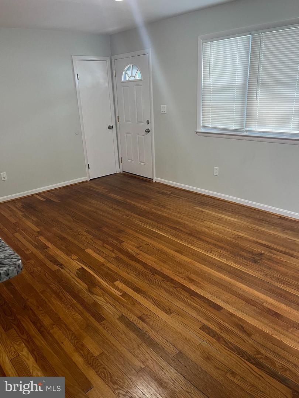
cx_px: 150
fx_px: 299
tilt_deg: -21.4
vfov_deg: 67.3
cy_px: 199
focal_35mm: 26
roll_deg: +3.7
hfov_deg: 53.1
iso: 100
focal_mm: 5.1
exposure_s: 1/60
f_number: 1.6
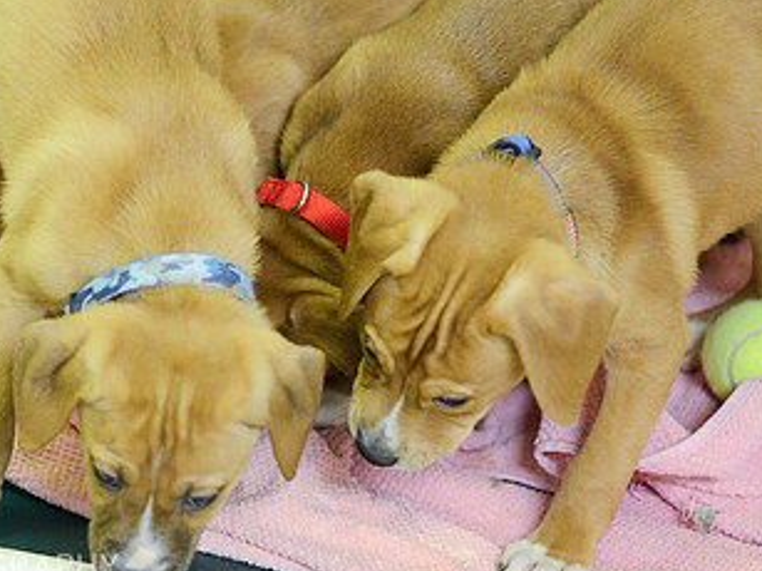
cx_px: 276
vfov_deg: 10.9
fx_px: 2993
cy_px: 181
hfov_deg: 14.5
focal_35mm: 136
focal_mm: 50
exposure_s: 1/400
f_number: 2
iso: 2000
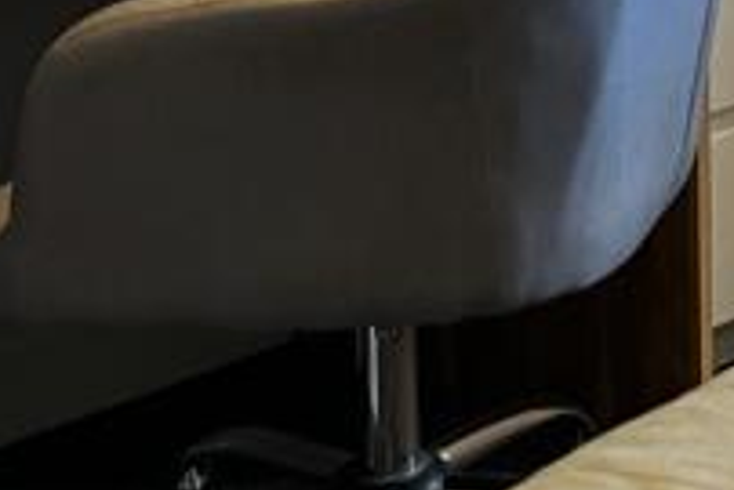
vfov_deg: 9.5
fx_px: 2795
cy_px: -428
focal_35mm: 137
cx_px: 1130
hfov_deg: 13.9
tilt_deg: -5.8
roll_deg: +0.8
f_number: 1.6
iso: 125
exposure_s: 1/97
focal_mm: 5.1
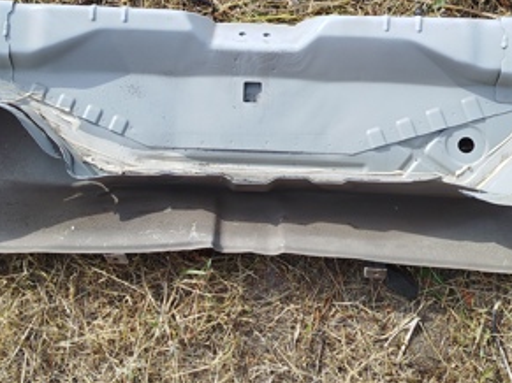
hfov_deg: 55.4
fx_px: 488
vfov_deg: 40.5
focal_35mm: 33
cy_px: 58
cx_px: 246
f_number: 1.7
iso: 50
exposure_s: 1/597
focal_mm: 5.31
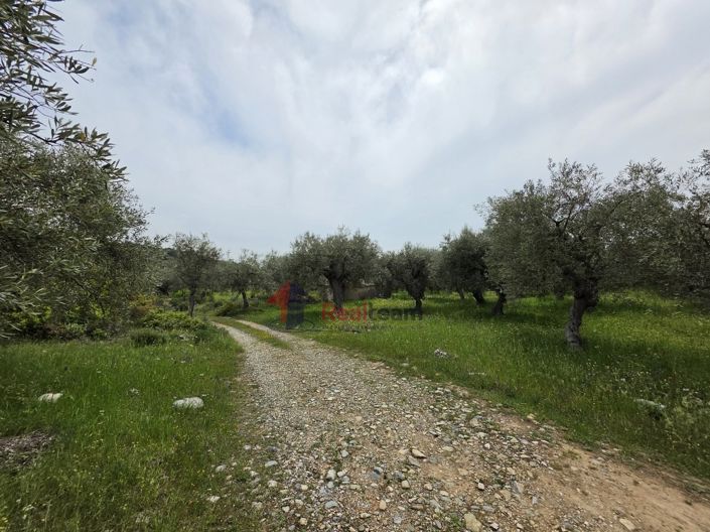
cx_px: 355
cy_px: 266
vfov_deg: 89.9
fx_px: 267
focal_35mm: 13
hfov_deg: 106.2
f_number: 1.9
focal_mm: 2.2
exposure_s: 1/3531
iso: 32
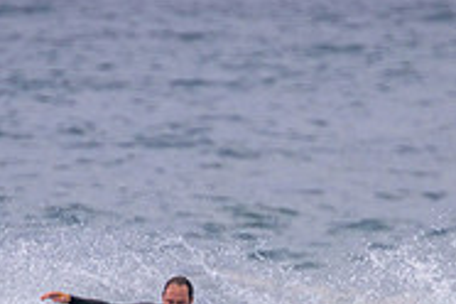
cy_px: 347
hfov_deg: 0.8
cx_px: 199
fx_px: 31677
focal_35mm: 2501
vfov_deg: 0.5
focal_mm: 800
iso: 1000
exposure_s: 1/2000
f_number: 11
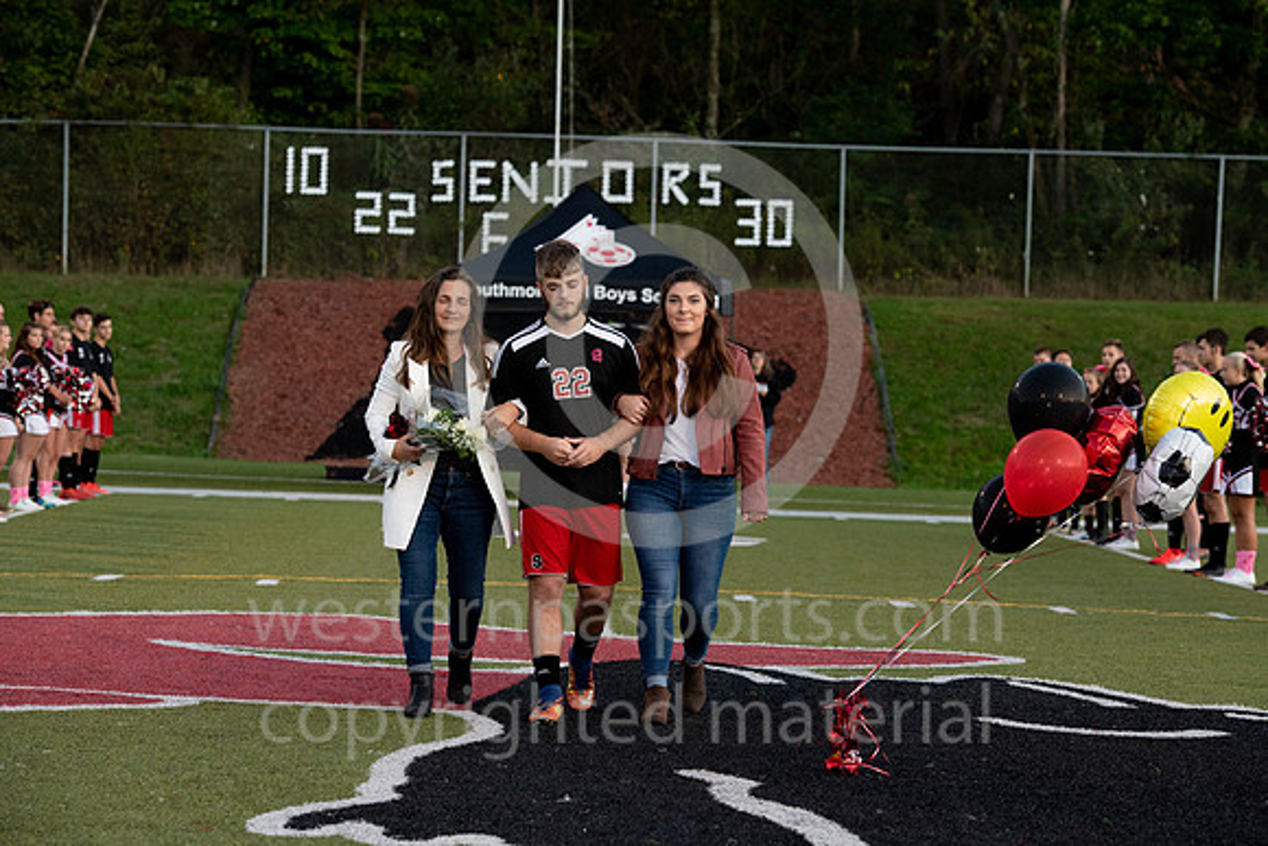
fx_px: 3699
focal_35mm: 105
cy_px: 423
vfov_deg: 13.0
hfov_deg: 19.5
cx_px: 634
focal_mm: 105
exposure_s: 1/250
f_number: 5.6
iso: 1000
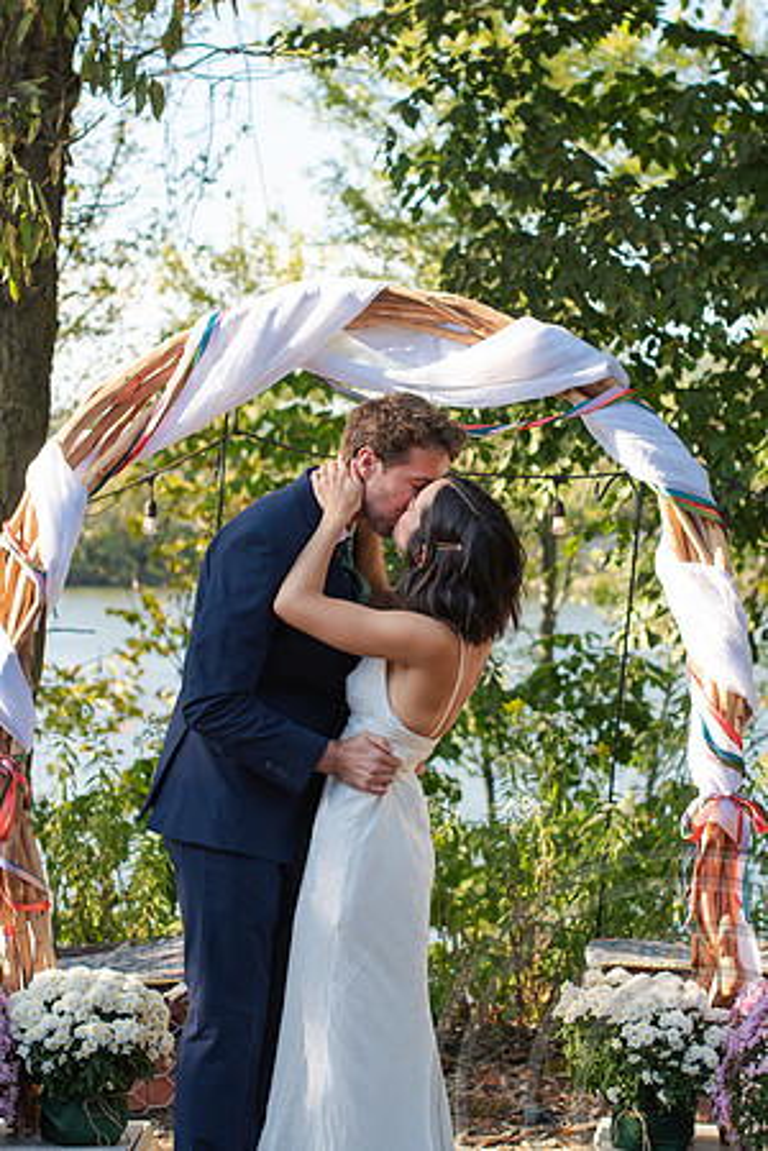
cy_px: 576
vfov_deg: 27.0
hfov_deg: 18.2
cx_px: 440
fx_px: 2398
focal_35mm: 75
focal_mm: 50
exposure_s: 1/800
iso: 250
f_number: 3.5
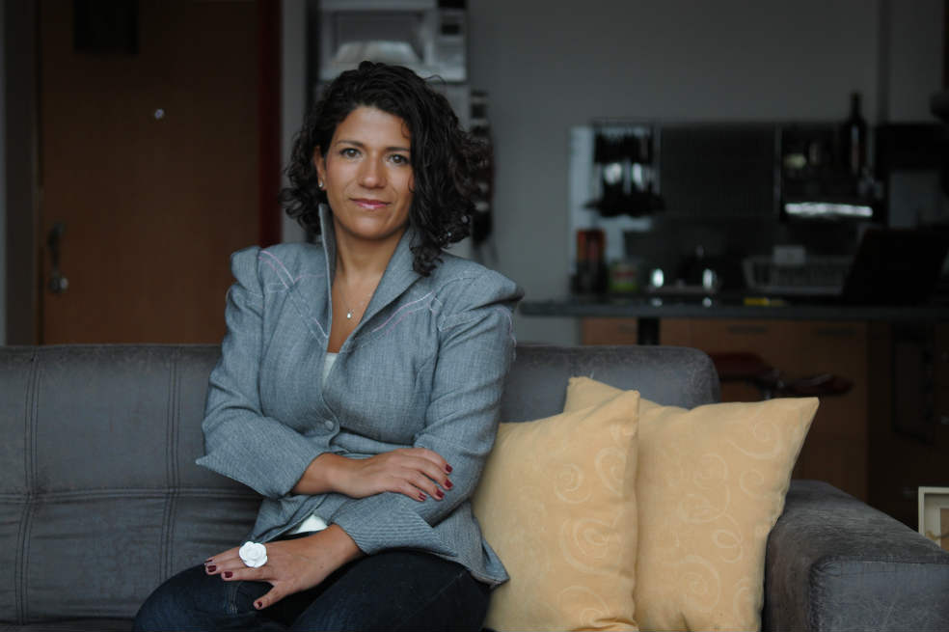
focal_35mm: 82
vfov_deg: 16.5
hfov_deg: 24.6
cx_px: 474
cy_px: 316
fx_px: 2174
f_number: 2.8
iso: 500
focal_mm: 55
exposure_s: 1/160
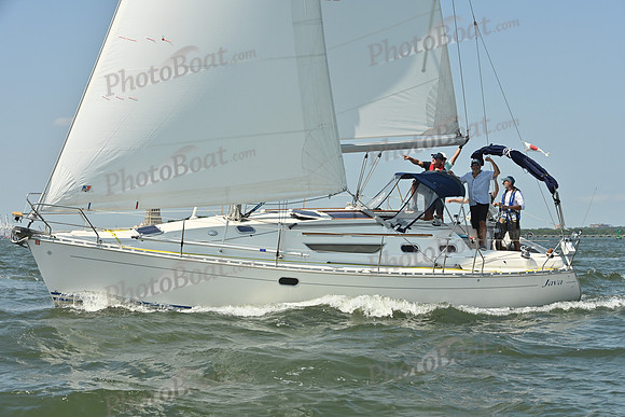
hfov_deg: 28.8
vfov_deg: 19.5
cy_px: 208
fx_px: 1216
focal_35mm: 70
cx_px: 312
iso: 320
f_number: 9
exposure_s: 1/1250
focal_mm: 70
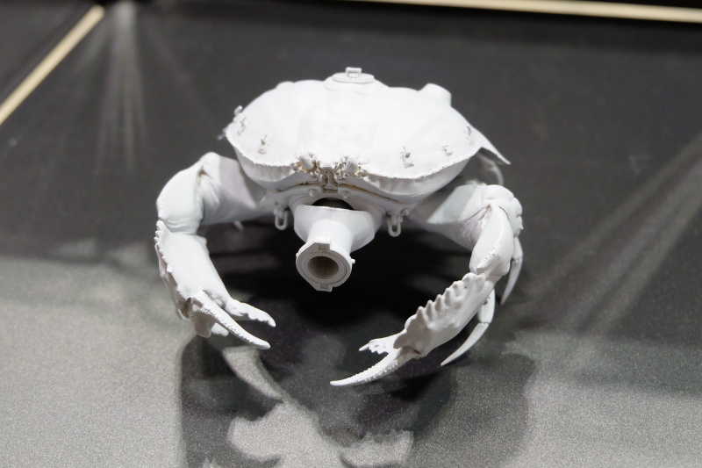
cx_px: 351
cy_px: 234
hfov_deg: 41.9
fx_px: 916
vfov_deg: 28.6
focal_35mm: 47
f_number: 4.7
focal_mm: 31
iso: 3200
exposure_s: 1/18
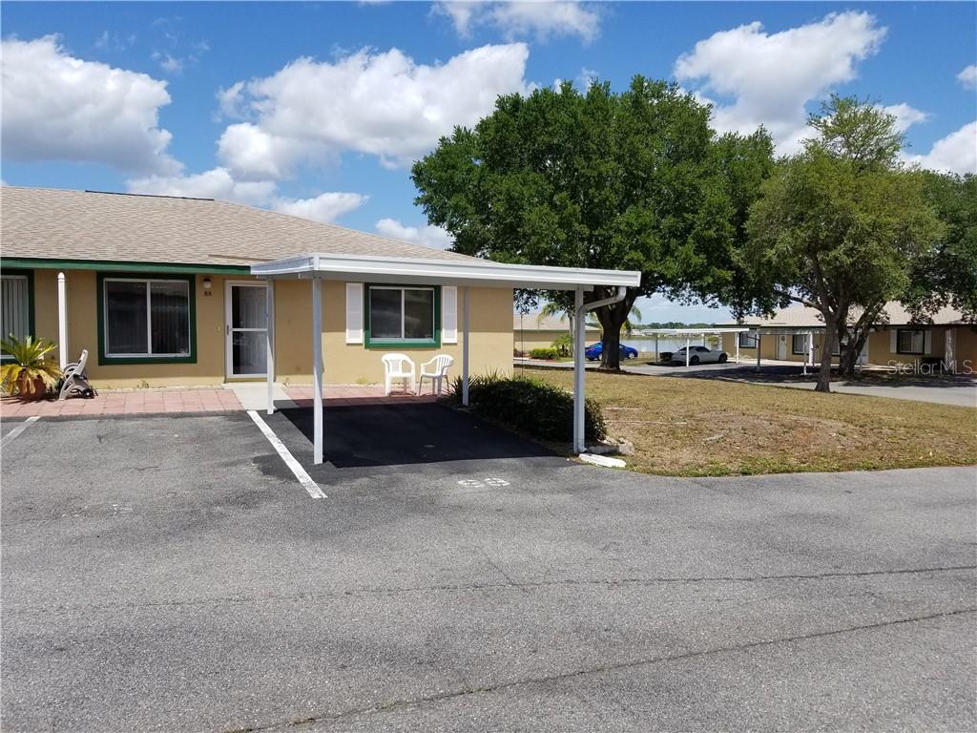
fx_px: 734
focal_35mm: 26
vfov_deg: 53.1
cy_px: 366
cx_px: 488
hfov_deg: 67.3
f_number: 1.7
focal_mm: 4.3
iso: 50
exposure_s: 1/3448
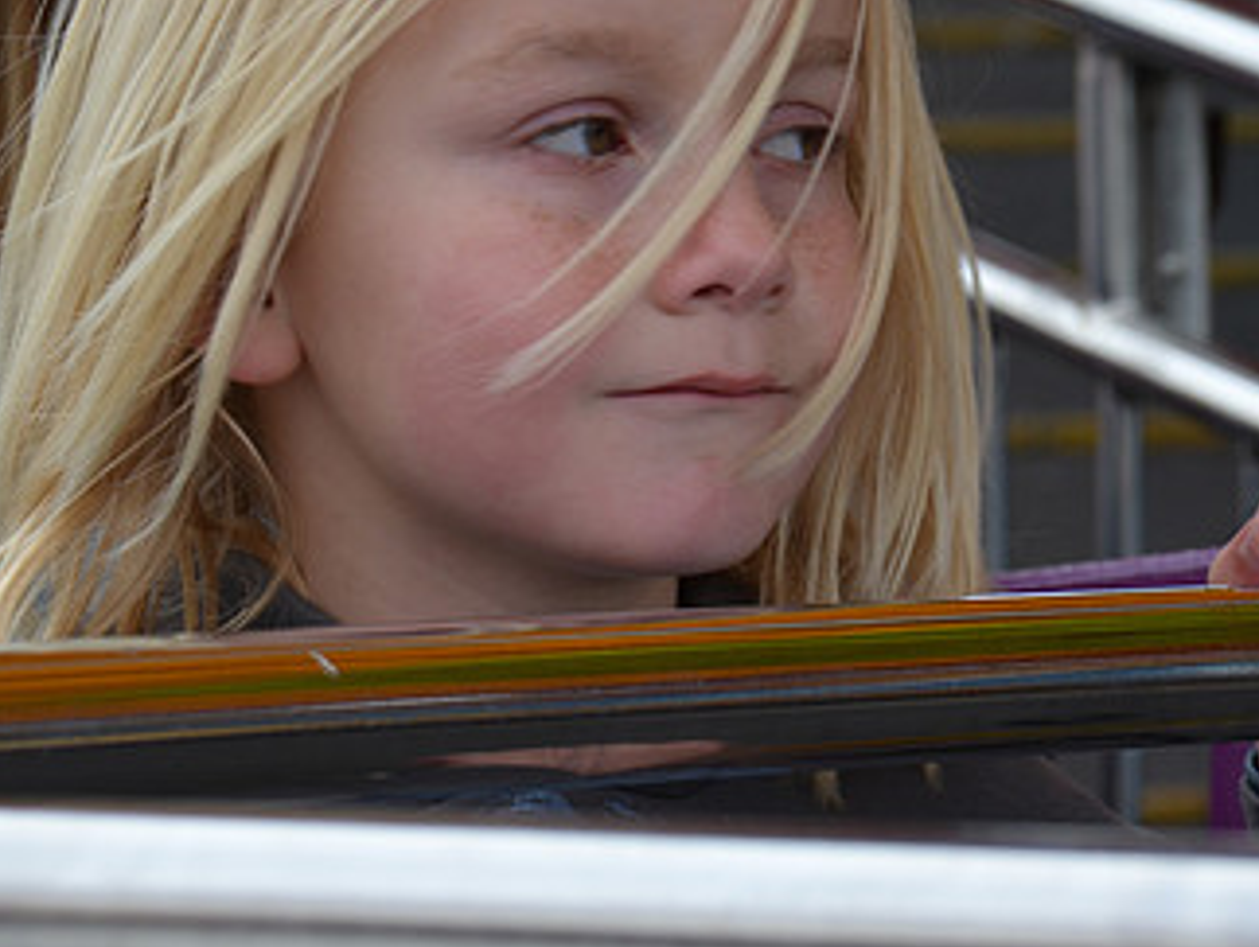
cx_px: 986
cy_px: 207
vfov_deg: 6.7
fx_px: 8083
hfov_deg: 8.9
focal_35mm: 222
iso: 200
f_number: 8
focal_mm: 86
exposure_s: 1/250
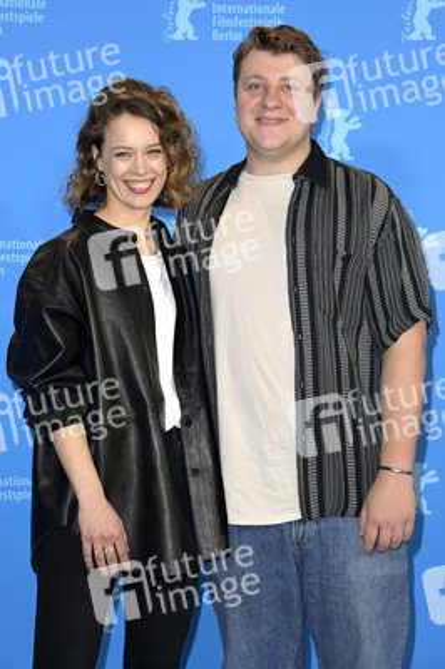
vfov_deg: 24.8
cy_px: 334
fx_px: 1523
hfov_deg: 16.6
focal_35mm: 82
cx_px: 222
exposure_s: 1/250
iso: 1000
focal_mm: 82
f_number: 5.6
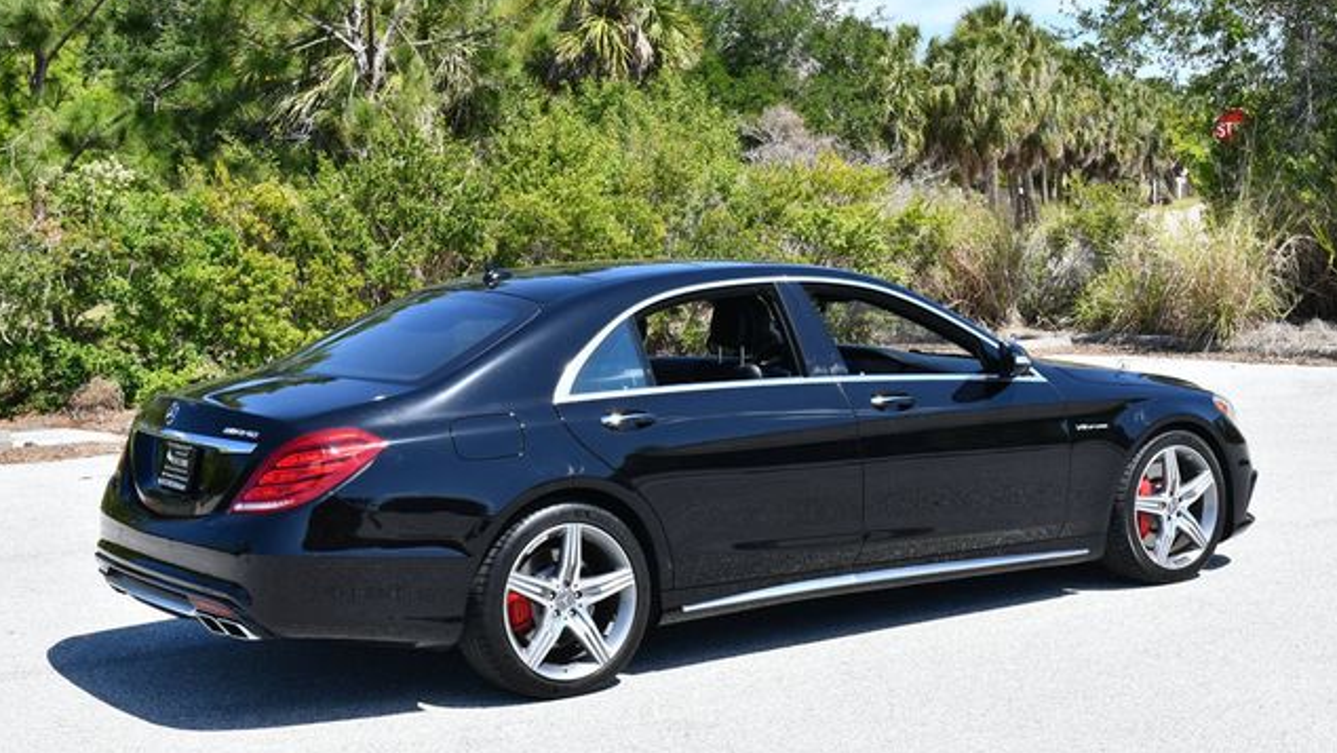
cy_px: 331
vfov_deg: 21.8
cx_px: 668
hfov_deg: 37.8
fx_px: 1950
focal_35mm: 55
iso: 180
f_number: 8
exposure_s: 1/250
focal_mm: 26
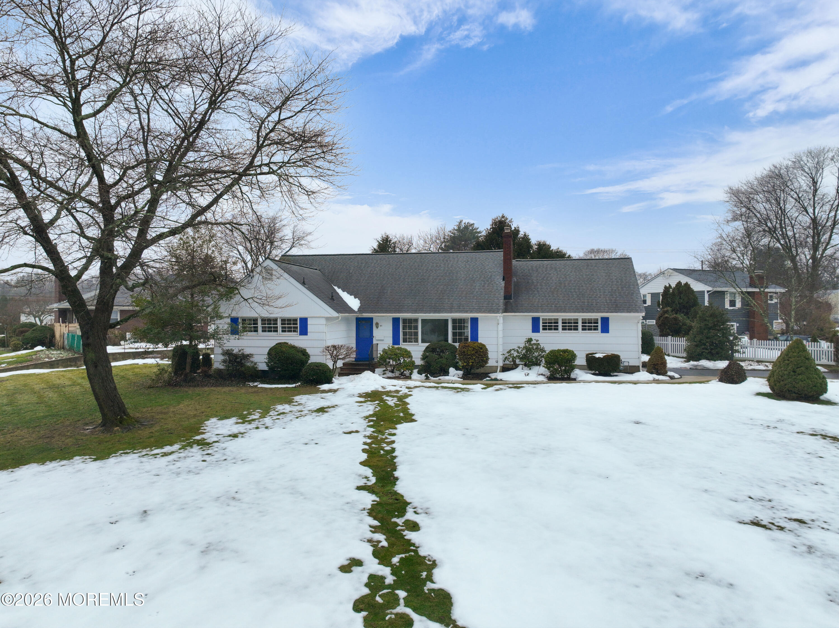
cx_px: 420
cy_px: 314
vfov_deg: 56.8
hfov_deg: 71.6
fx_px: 581
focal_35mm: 24
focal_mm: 12.29
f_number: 2.8
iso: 100
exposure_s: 1/200
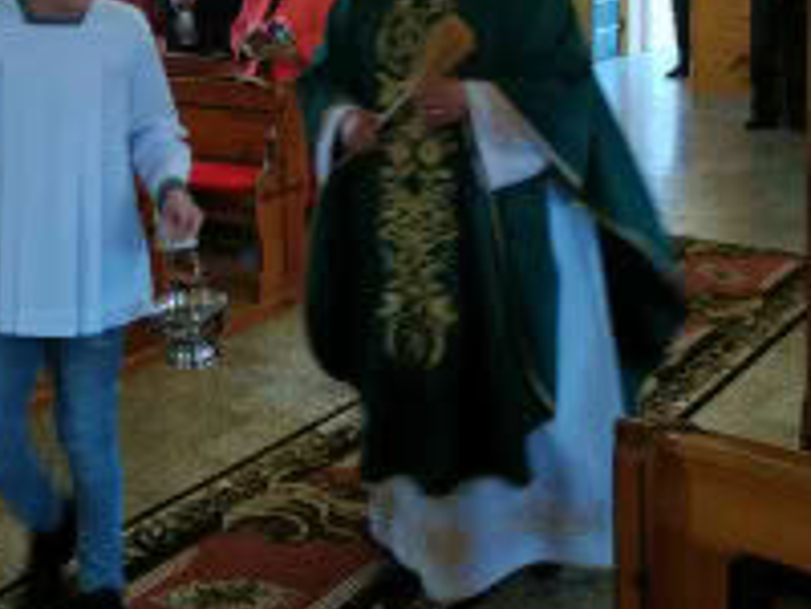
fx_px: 1125
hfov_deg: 38.9
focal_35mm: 48
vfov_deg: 28.8
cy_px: 37
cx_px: 231
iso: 400
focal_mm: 3.94
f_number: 1.9
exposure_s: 1/25
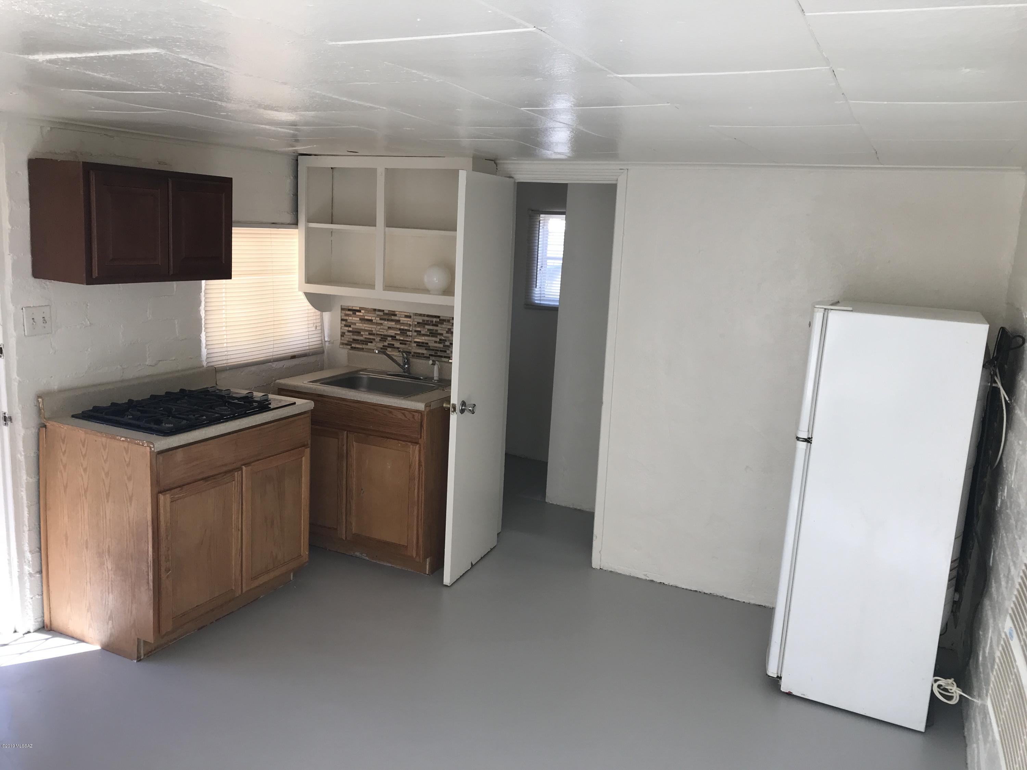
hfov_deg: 63.4
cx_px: 514
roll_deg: -2.4
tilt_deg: -10.6
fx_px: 831
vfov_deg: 49.7
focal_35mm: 28
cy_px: 385
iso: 25
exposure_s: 1/120
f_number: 1.8
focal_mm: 3.99
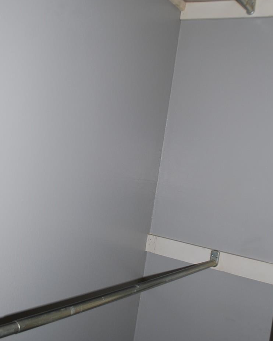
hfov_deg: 35.6
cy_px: 137
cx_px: 154
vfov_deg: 43.6
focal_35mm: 42
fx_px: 424
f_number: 3.5
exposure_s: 1/60
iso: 200
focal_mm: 18
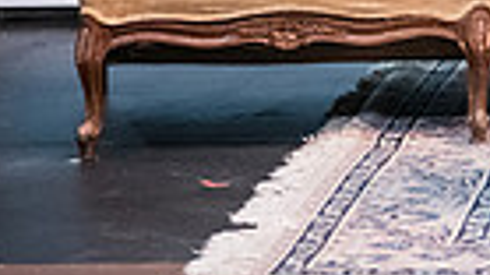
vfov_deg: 4.1
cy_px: -319
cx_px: 1008
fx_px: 3740
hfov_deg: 7.2
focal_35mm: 288
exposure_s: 1/200
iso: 3200
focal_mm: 66
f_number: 3.2
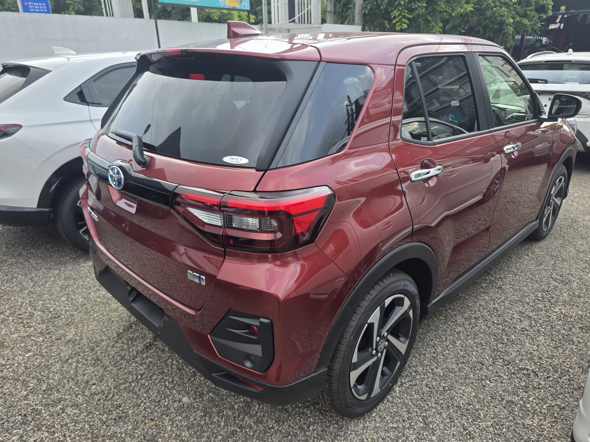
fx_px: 392
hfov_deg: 73.9
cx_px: 295
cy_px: 221
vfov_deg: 58.9
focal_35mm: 23
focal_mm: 6.3
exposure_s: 1/359
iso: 32
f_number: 1.7
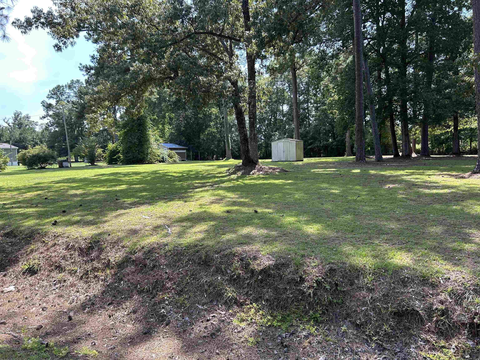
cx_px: 240
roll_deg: +2.7
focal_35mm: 26
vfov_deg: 53.1
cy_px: 180
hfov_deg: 67.3
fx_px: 361
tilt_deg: -4.2
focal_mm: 5.7
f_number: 1.5
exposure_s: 1/687
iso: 50
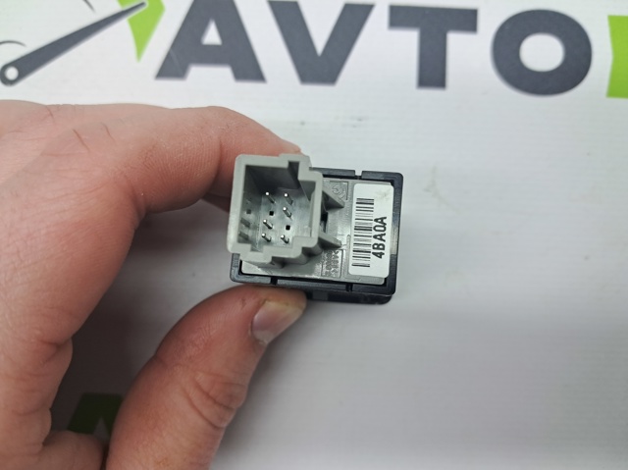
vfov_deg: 51.3
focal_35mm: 27
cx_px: 314
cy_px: 235
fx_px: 489
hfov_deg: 65.4
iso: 64
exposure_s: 1/100
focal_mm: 4
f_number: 1.8
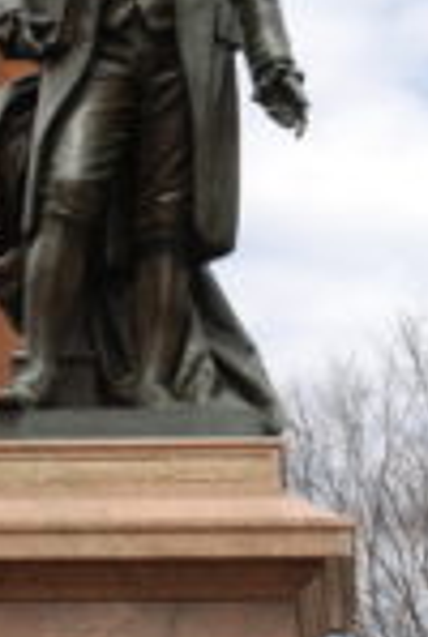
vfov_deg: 12.0
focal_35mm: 171
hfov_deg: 8.0
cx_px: 2
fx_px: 3035
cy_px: 257
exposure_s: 1/125
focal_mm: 34
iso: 100
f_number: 10
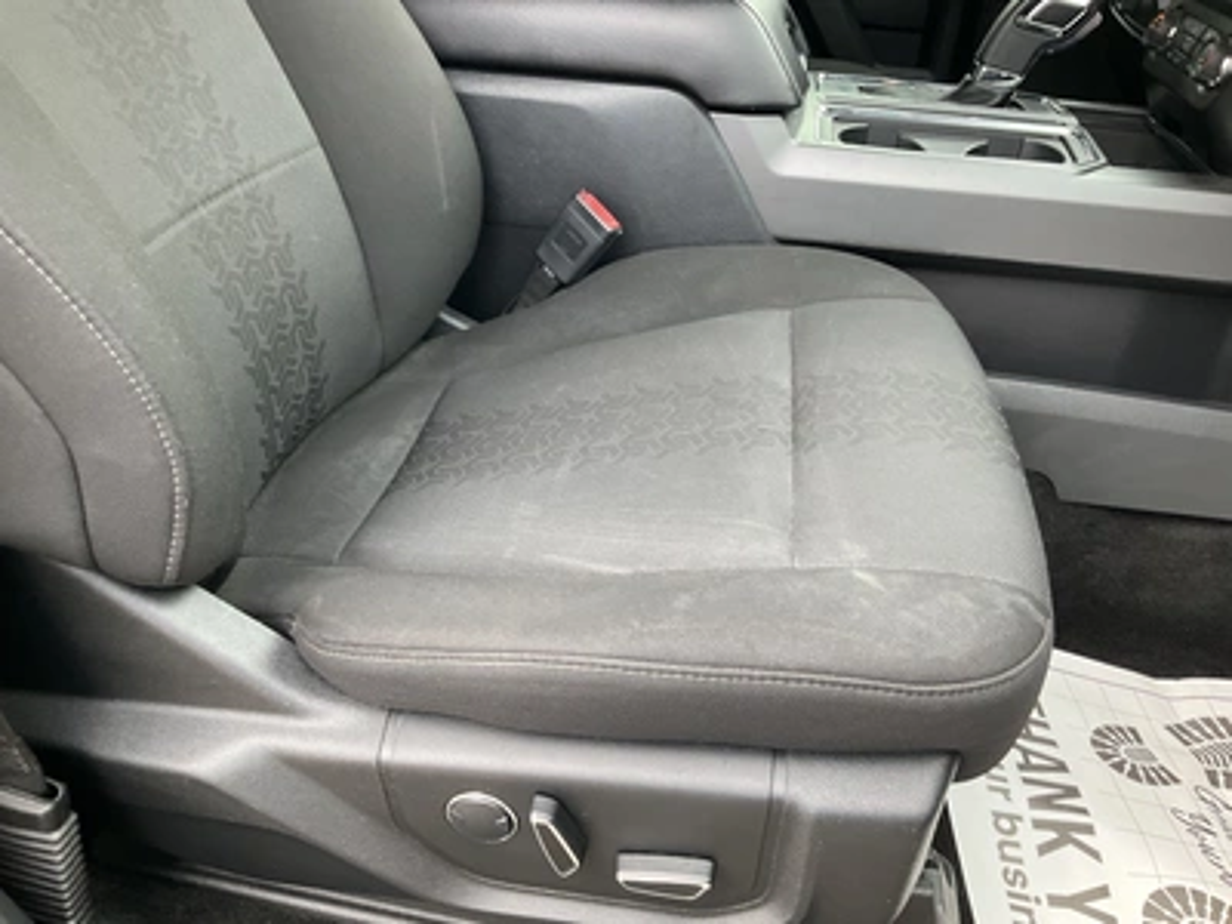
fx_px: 1032
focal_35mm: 29
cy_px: 462
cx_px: 616
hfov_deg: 61.7
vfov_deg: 48.2
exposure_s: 1/83
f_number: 1.8
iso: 64
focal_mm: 3
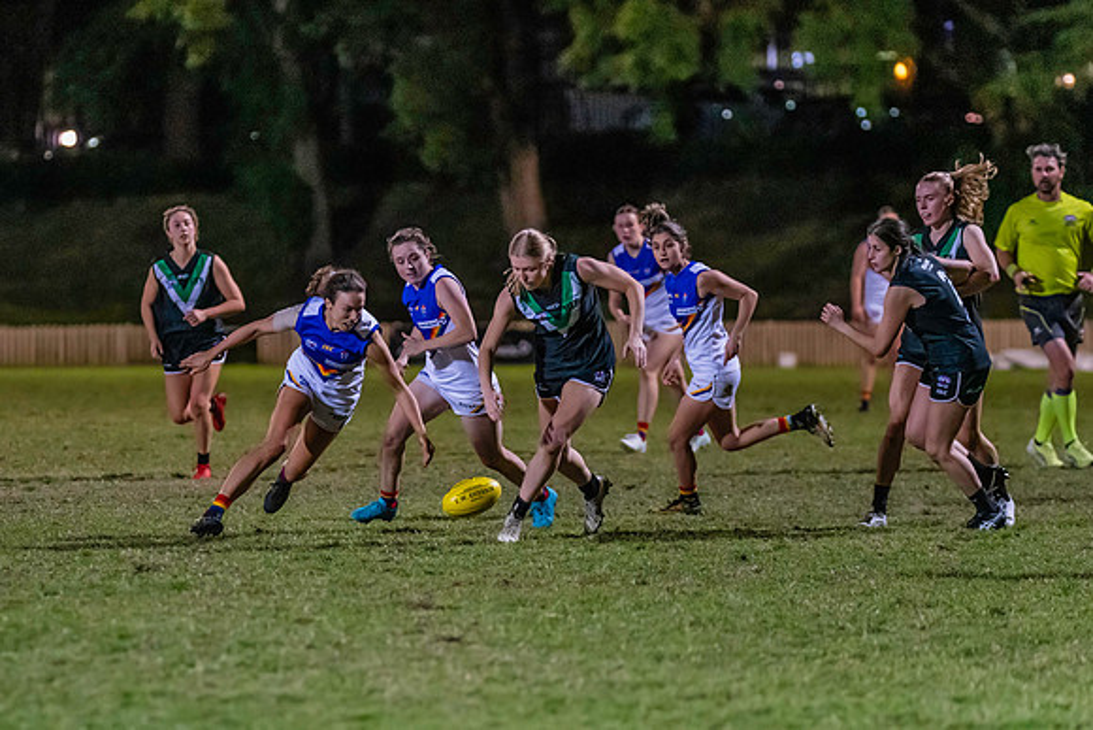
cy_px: 414
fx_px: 7561
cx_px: 343
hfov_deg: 8.3
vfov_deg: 5.5
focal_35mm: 249
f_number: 2.8
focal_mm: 180
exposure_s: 1/1000
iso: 10000
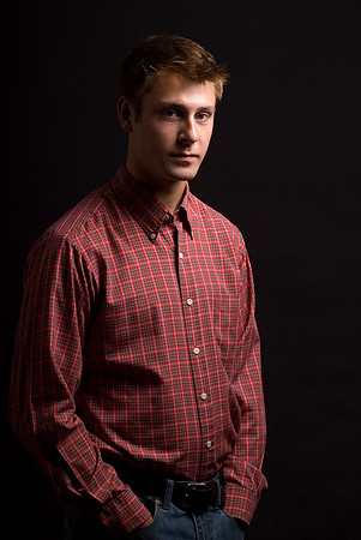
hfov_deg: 9.2
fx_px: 2251
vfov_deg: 13.7
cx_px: 180
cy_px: 270
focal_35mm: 150
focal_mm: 100
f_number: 8
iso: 100
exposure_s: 1/250
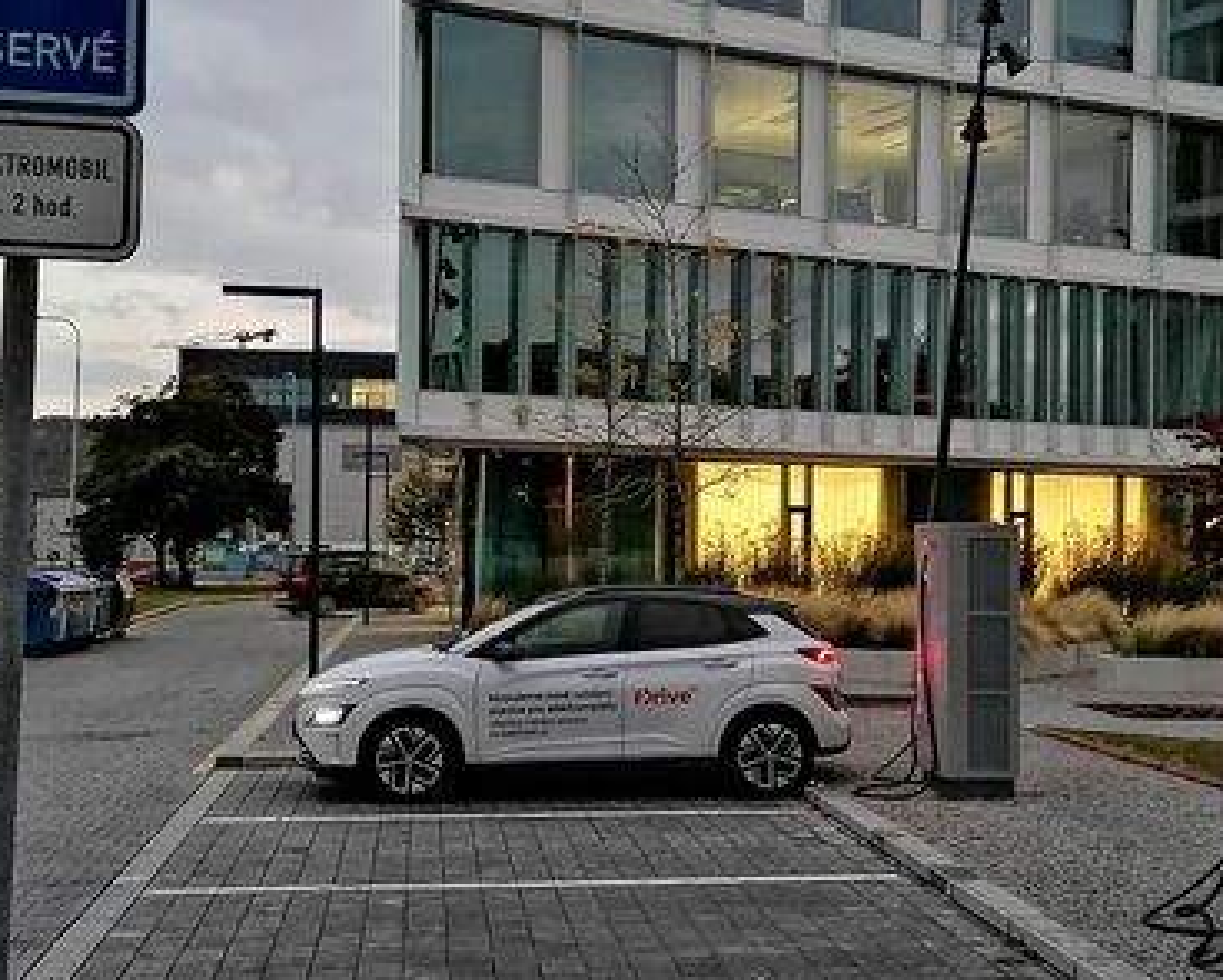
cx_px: 628
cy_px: 515
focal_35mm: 51
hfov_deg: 36.6
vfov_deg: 29.7
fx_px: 1847
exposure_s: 4
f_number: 1.8
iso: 400
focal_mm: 5.3
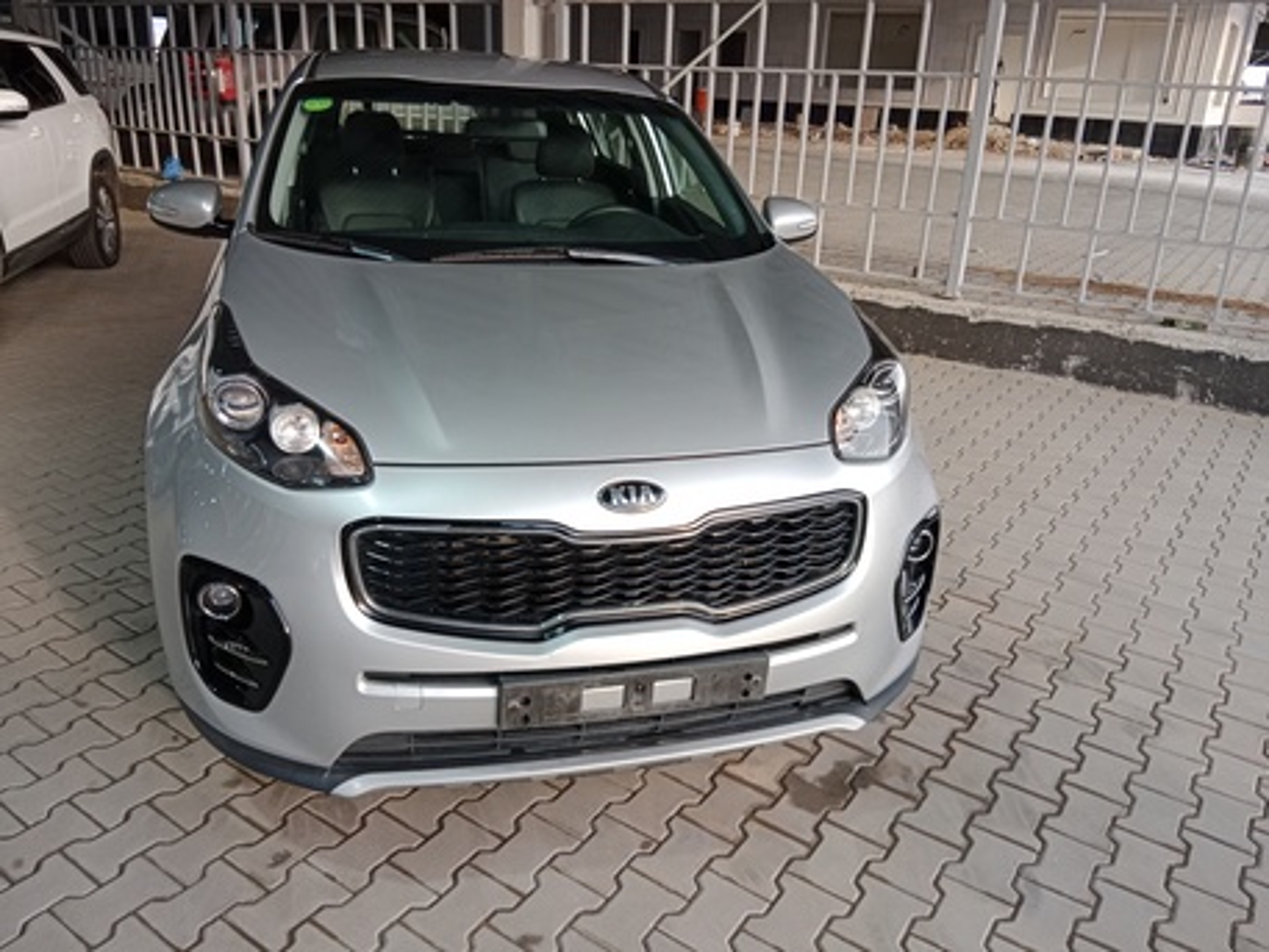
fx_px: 953
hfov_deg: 67.3
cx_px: 634
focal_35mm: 26
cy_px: 476
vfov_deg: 53.1
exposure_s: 1/100
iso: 461
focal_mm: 3.96
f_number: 1.8
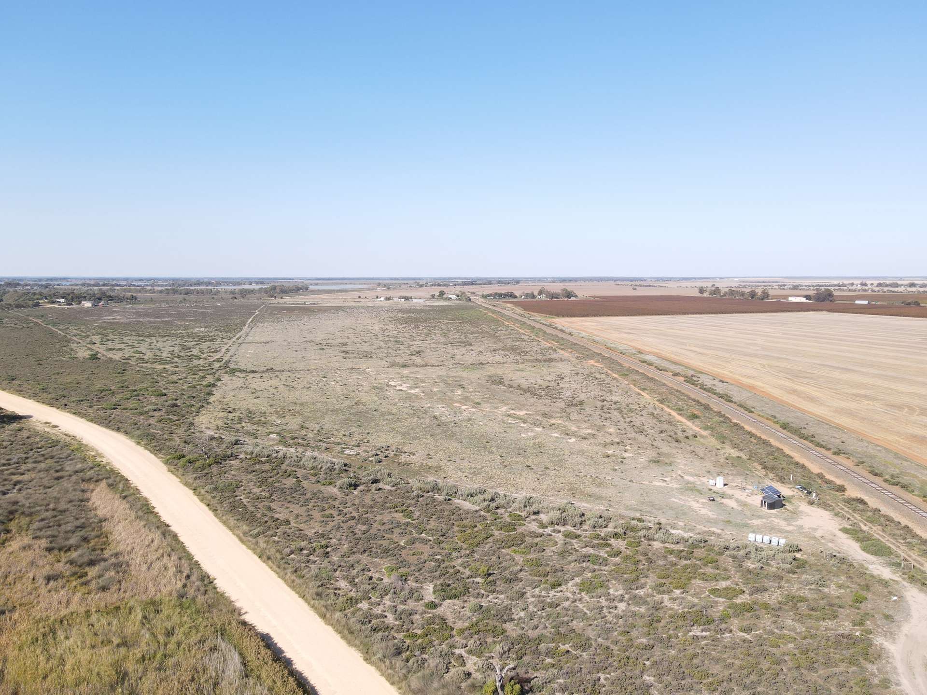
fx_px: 643
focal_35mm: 24
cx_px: 464
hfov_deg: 71.6
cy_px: 348
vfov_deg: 56.8
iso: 100
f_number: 2.8
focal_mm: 4.5
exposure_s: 1/400
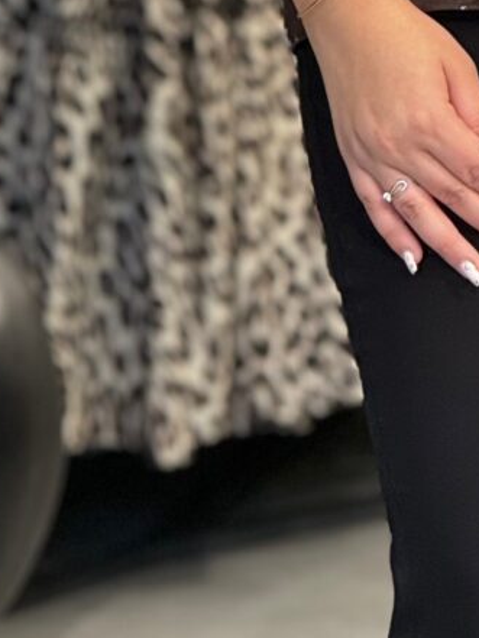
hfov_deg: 3.4
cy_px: -353
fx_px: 8022
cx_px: 615
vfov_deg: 4.5
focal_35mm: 435
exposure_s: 1/100
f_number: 2.8
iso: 125
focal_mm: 15.66
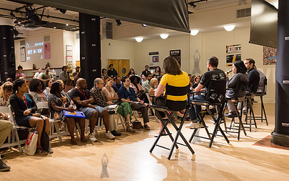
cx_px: 104
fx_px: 276
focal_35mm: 35
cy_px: 96
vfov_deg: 36.3
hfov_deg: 54.5
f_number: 3.5
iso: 3200
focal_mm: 24
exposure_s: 1/320
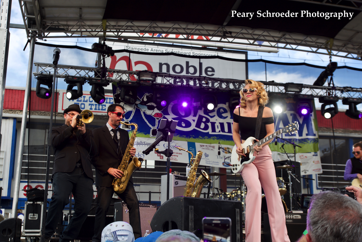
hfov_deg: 42.3
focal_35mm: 46
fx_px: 468
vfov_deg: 28.9
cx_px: 181
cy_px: 121
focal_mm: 31
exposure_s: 1/200
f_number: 4
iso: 180
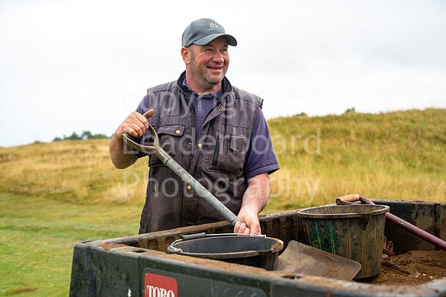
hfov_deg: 38.9
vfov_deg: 26.5
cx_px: 223
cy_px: 148
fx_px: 631
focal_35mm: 51
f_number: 4
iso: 160
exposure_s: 1/125
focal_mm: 51
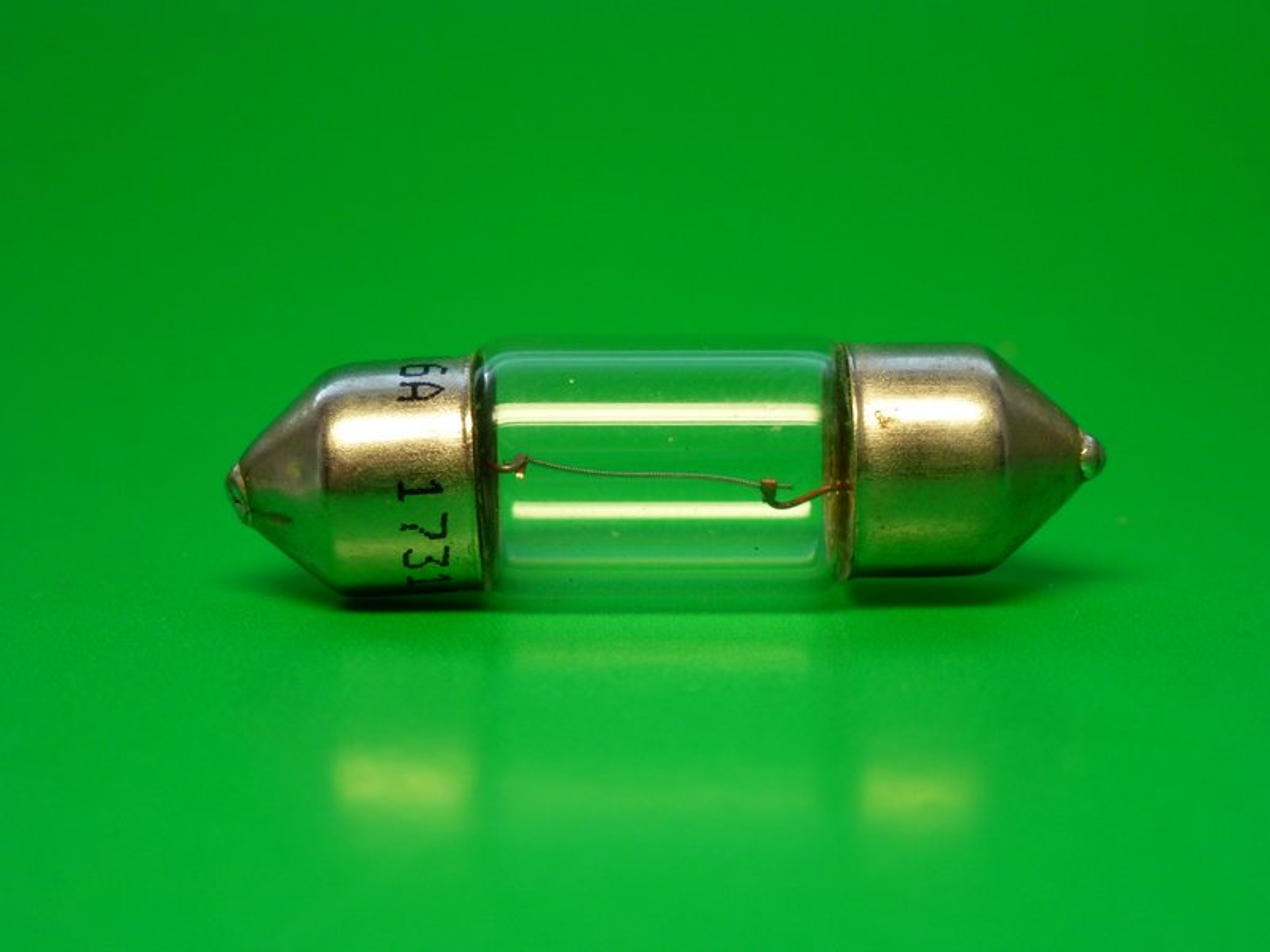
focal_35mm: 75
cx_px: 635
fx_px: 2752
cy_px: 476
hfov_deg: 26.0
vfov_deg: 19.6
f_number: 4.7
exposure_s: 1/80
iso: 125
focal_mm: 12.7
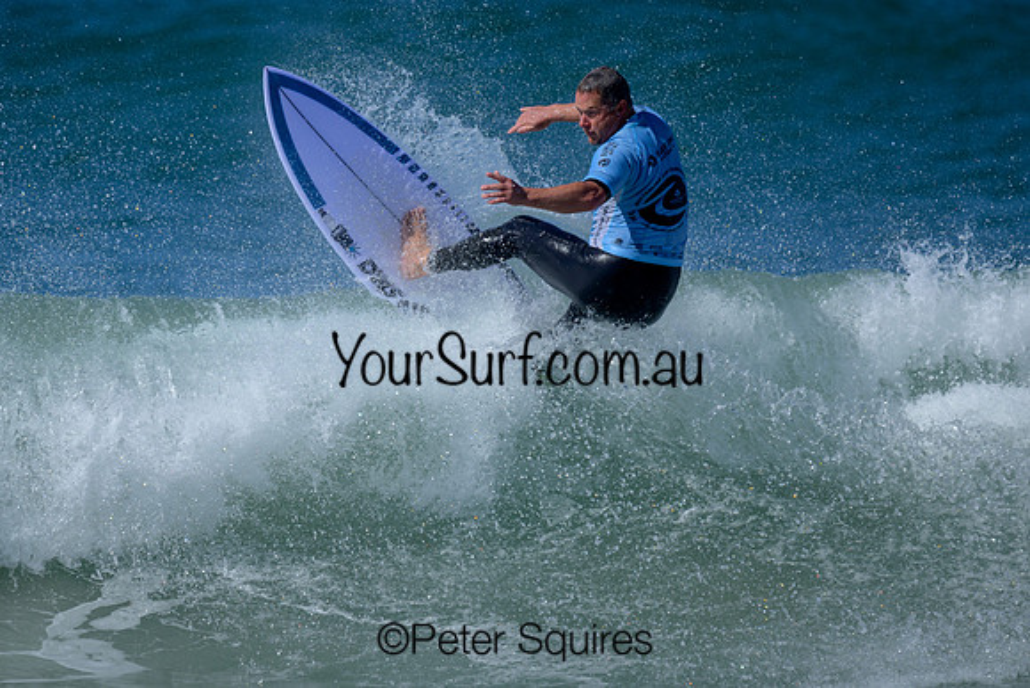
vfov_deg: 1.3
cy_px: 472
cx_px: 358
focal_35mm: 1098
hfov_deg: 1.9
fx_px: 31410
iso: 220
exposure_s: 1/2000
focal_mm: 800
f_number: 6.3
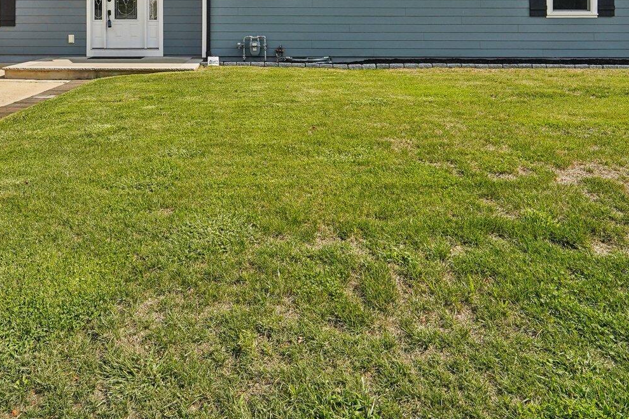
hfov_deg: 63.1
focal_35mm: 29
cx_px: 252
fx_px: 507
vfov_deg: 40.8
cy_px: 28
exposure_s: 1/800
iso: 400
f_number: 8
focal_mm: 14
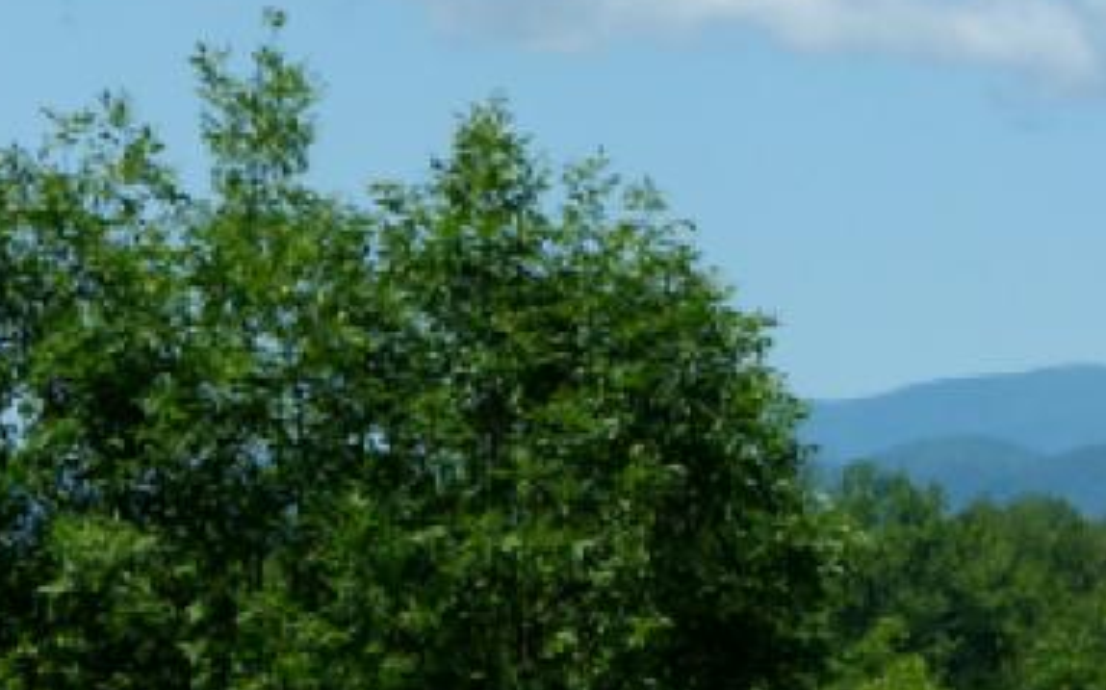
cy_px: 515
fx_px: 9822
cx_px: 1256
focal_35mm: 326
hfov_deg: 6.4
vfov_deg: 4.0
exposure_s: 1/1000
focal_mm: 20.7
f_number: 4
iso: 100
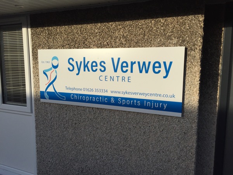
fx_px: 195
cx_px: 116
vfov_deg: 48.2
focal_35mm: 29
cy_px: 88
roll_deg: -0.7
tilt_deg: -8.9
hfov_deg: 61.7
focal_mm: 4.15
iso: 32
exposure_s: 1/2825
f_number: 2.2
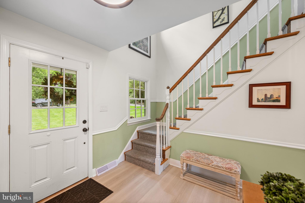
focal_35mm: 14
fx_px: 119
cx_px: 152
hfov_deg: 104.3
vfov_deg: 81.2
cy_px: 102
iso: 800
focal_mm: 14
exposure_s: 1/20
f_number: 6.3
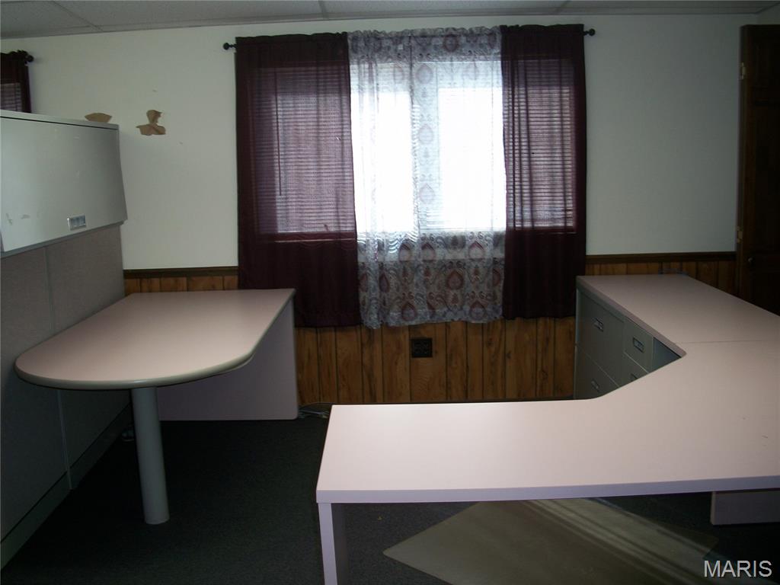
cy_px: 292
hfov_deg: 52.6
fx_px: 789
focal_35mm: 35
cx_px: 390
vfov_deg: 40.7
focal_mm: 6.3
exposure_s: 1/30
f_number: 3.1
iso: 80
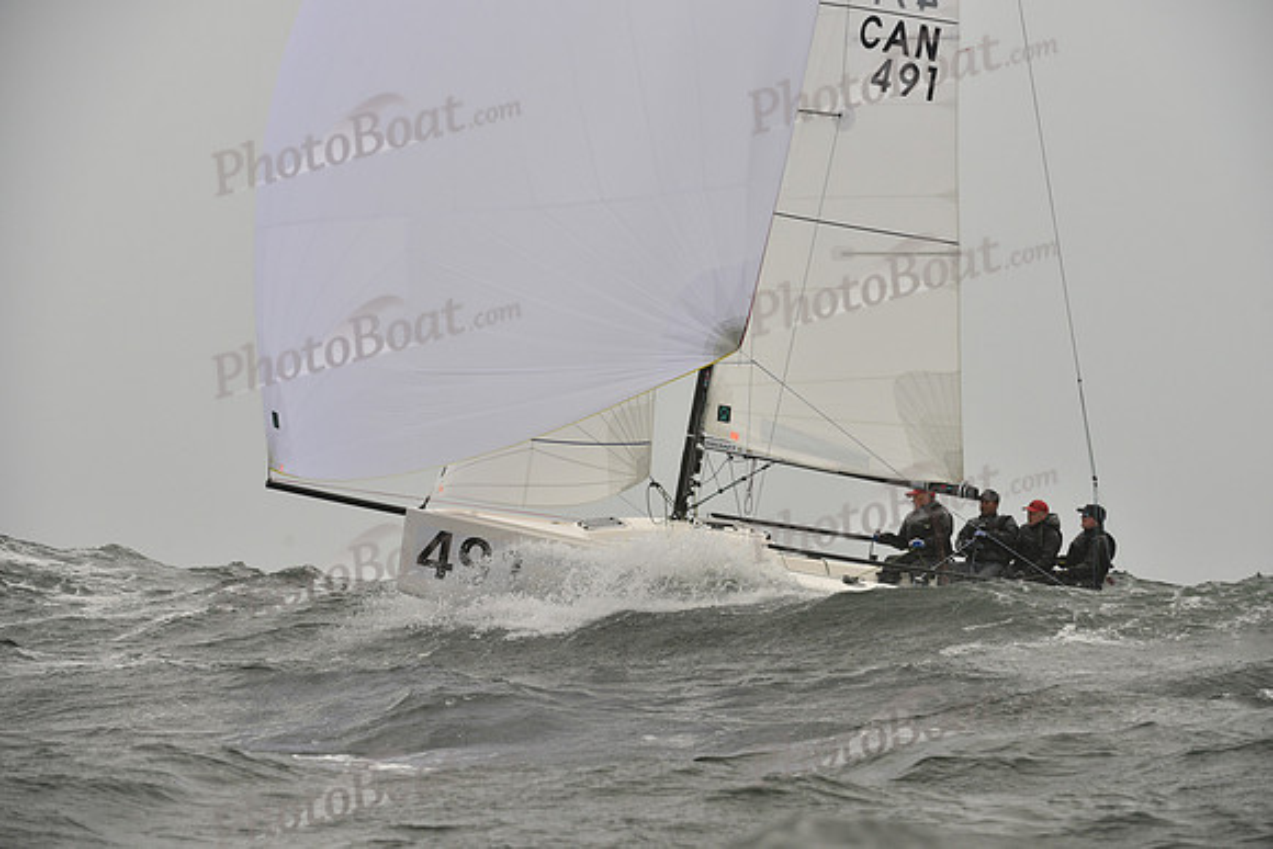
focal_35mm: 200
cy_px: 424
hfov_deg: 10.3
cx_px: 636
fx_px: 7074
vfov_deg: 6.9
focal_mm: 200
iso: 400
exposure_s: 1/1250
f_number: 7.1
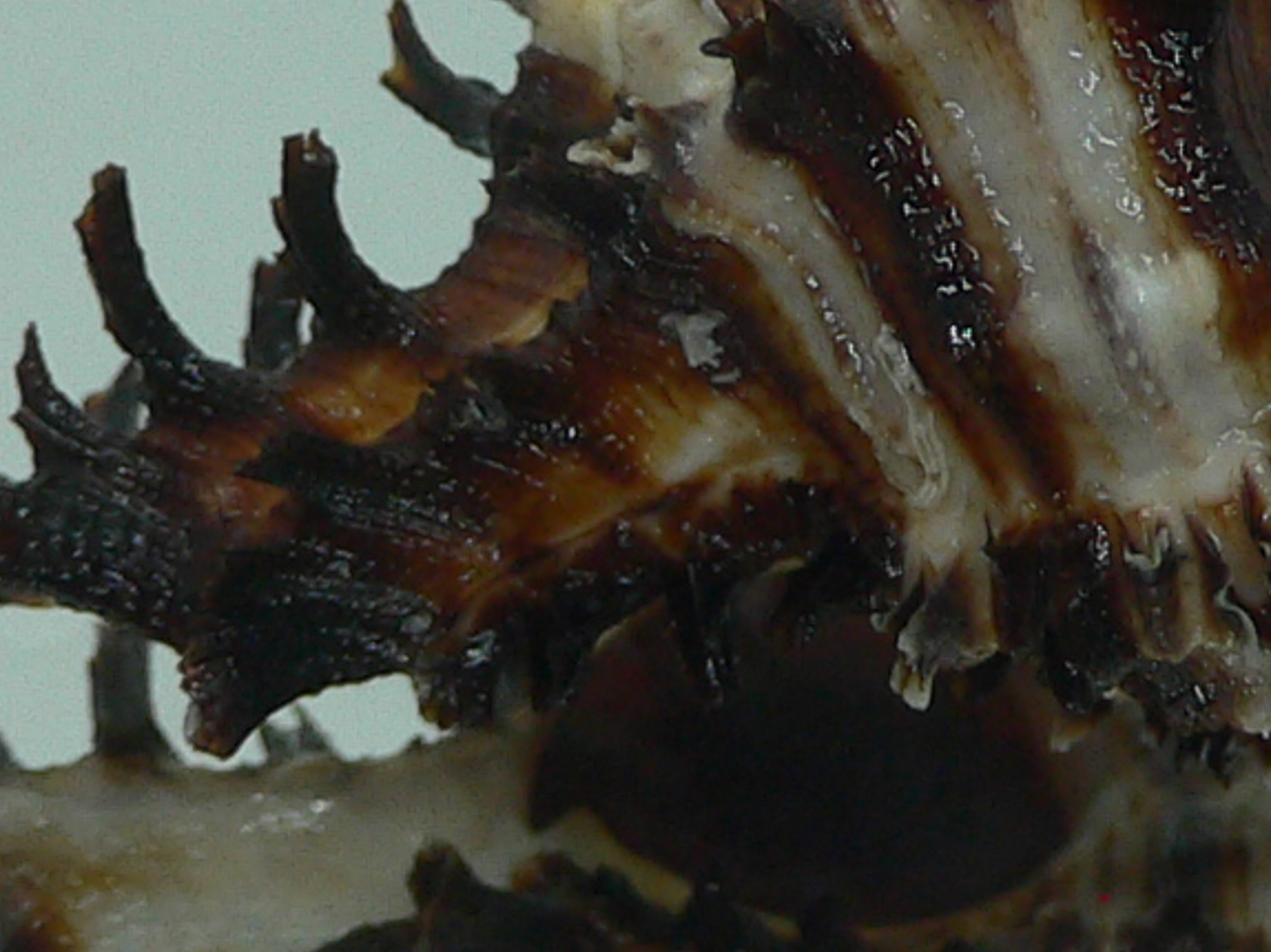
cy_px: 569
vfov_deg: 12.0
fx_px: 4514
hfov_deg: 16.0
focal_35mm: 123
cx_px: 855
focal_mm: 4.6
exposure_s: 1/60
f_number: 2.8
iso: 100
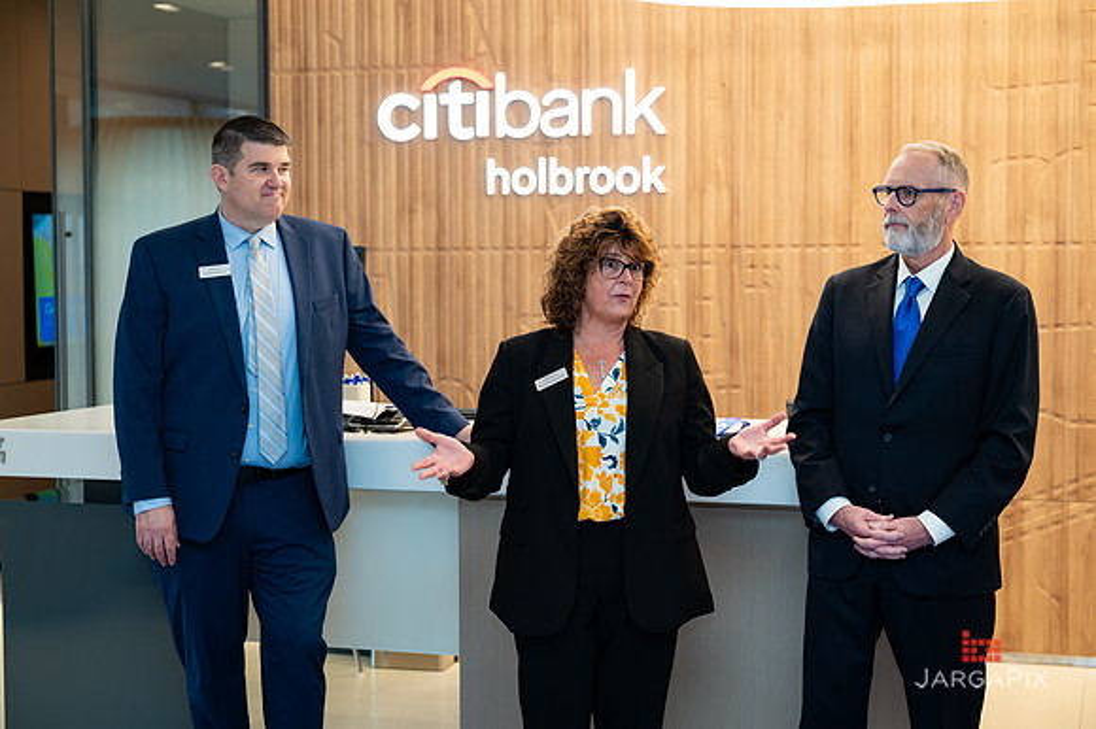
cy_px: 362
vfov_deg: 23.0
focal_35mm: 59
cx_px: 545
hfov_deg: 34.0
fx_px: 1794
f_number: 3.5
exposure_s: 1/200
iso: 640
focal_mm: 58
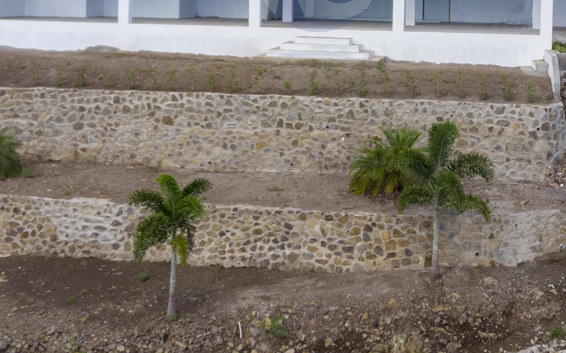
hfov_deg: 34.5
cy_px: -23
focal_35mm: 59
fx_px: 910
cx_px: 328
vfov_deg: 21.0
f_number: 2.8
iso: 100
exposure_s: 1/640
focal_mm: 4.5
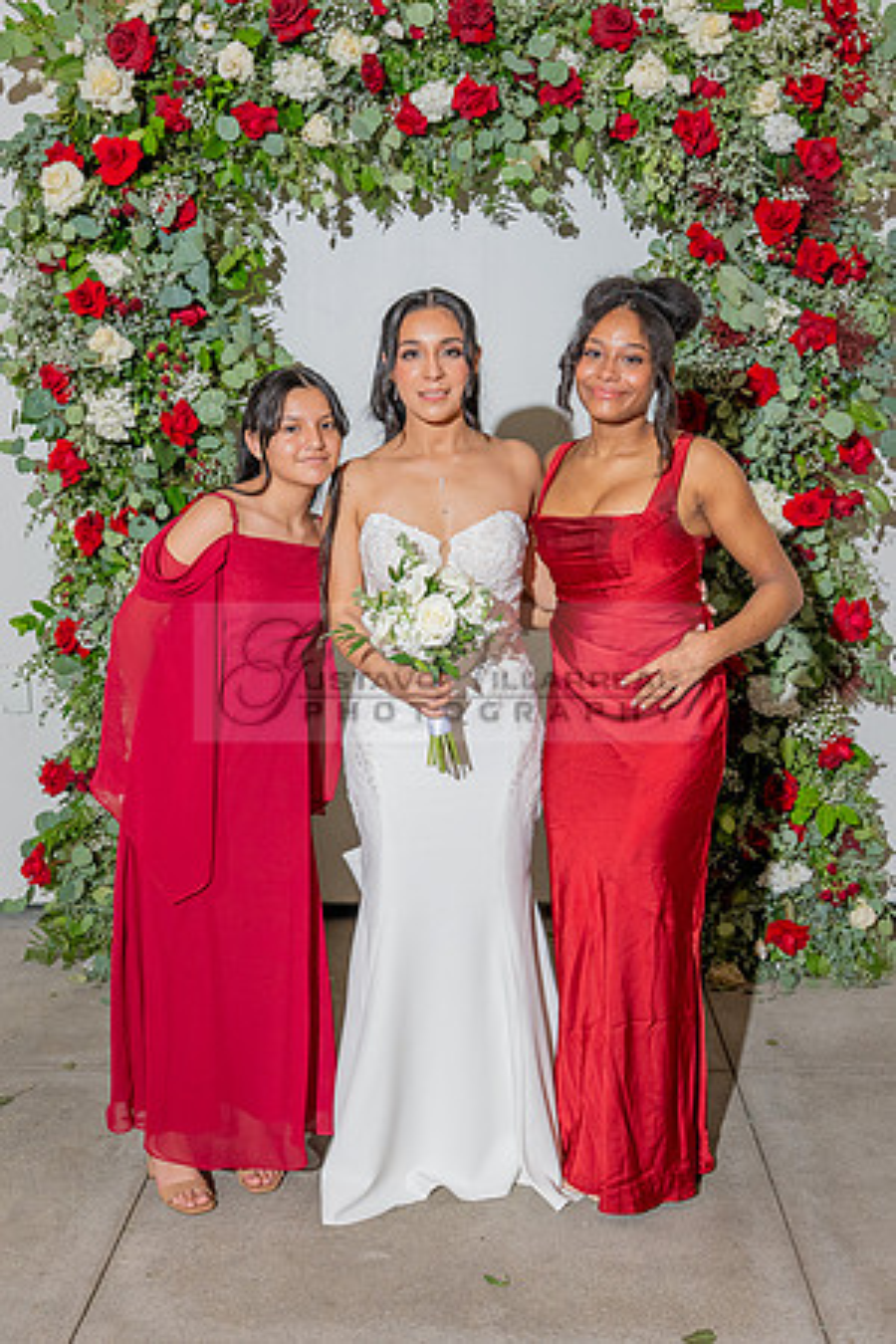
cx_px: 433
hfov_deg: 29.9
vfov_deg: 43.6
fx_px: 1680
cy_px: 672
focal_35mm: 45
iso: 800
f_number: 5.6
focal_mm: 30
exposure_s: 1/200
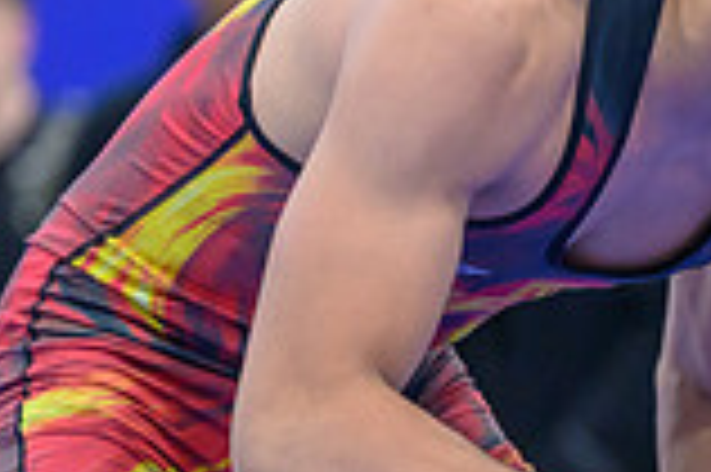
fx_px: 11167
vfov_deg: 2.4
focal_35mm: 566
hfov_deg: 3.6
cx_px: 1007
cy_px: 319
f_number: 2.8
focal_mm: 135
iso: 3200
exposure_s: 1/800
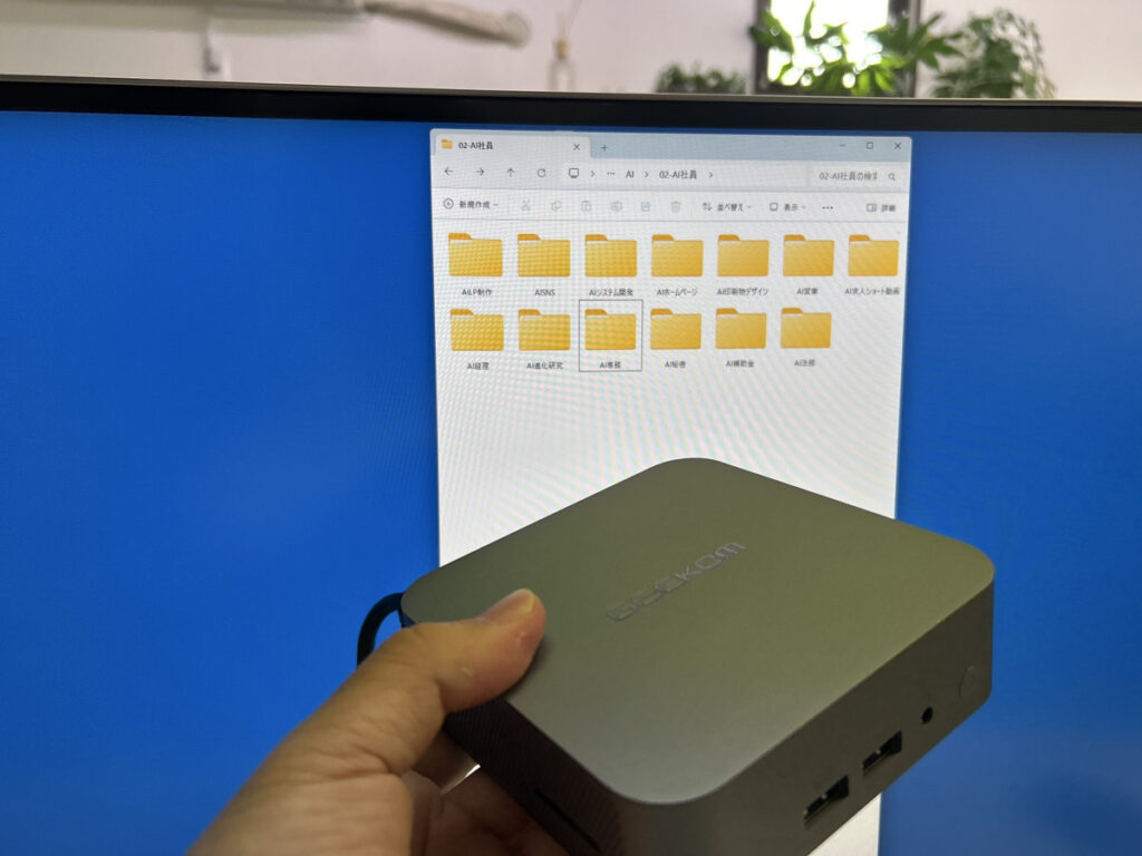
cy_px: 428
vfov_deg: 53.1
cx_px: 571
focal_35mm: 26
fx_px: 858
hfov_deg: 67.3
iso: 50
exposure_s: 1/120
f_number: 1.5
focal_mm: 5.7
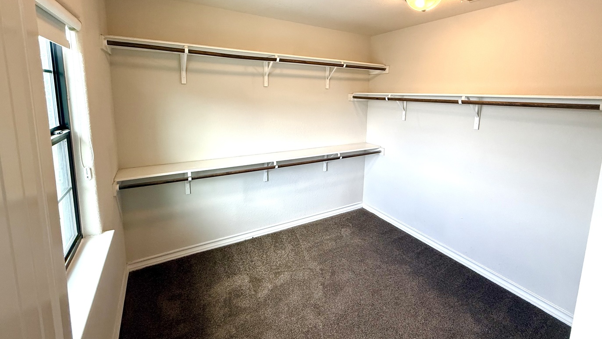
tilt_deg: -7.6
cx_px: 309
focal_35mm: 16
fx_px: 255
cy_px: 129
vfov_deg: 66.1
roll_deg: -1.6
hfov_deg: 99.4
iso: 200
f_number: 2.2
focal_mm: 2.22
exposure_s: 1/120
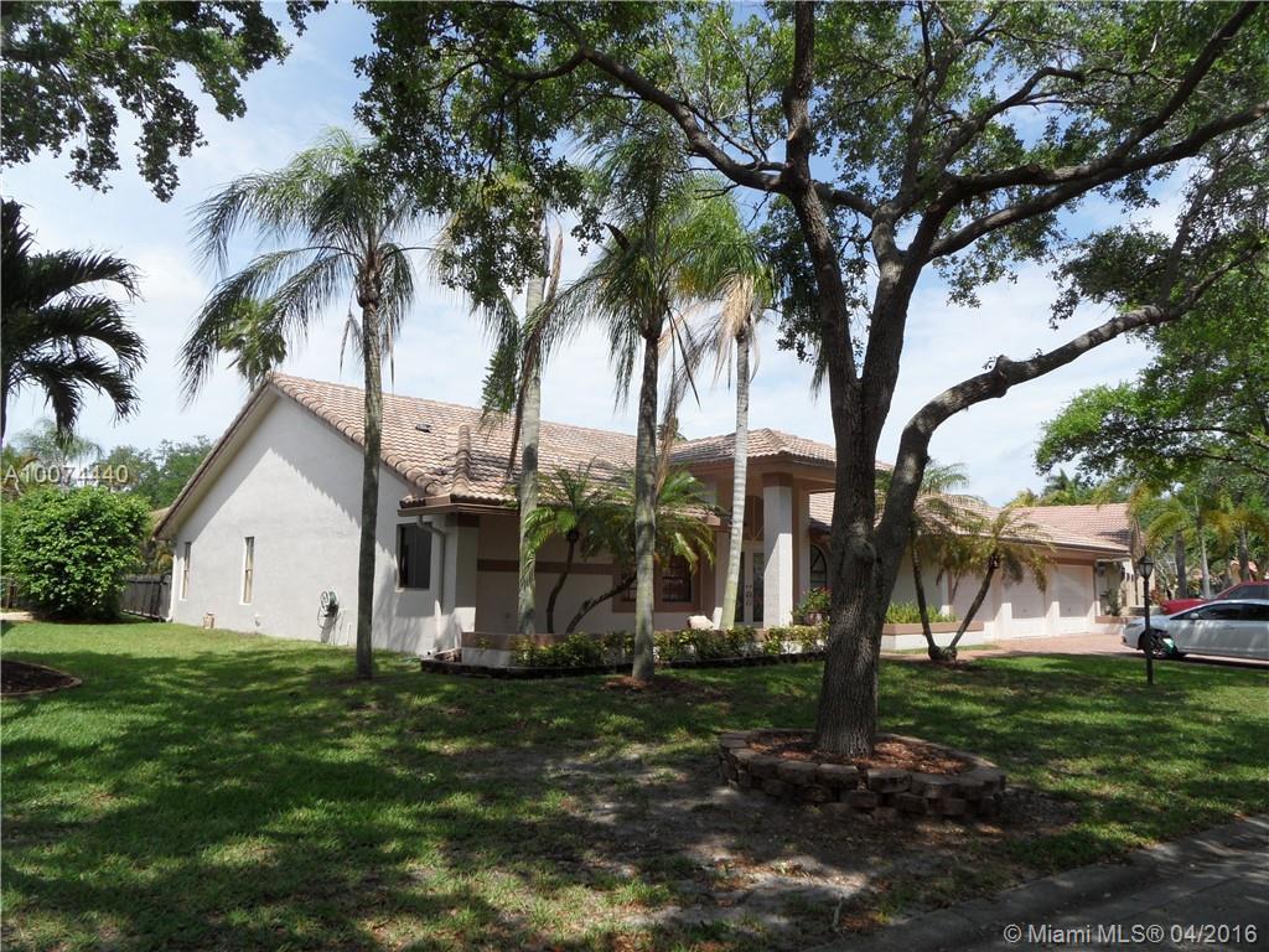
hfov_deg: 71.6
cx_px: 634
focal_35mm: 24
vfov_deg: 56.8
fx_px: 880
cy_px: 476
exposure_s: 1/500
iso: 80
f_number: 4.6
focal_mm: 3.9
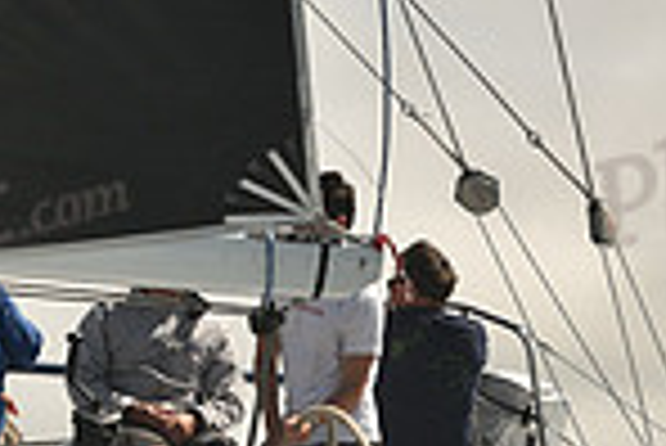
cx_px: 364
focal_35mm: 275
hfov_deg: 7.5
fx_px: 5092
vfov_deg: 5.0
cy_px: 430
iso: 320
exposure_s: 1/800
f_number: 7.1
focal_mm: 70
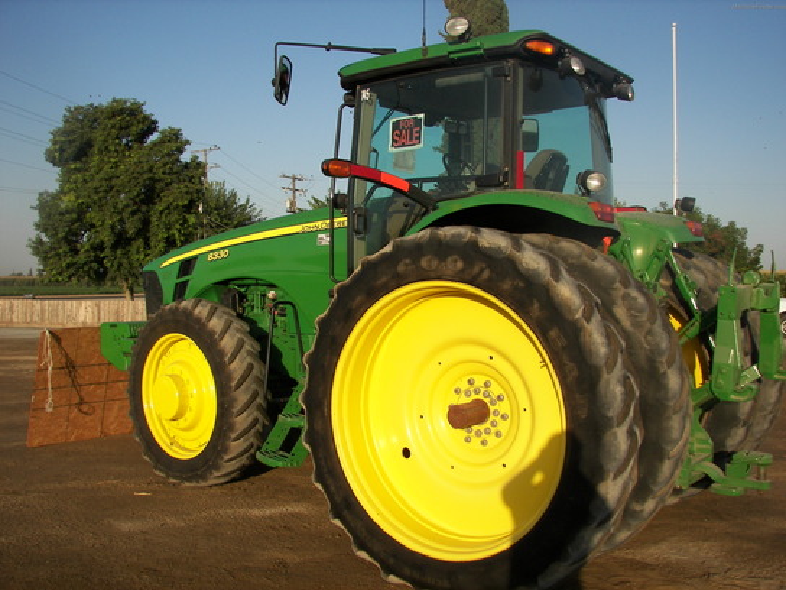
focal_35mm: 36
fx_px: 817
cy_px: 295
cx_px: 393
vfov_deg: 39.7
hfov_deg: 51.4
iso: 50
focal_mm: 6
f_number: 2.8
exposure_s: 1/800
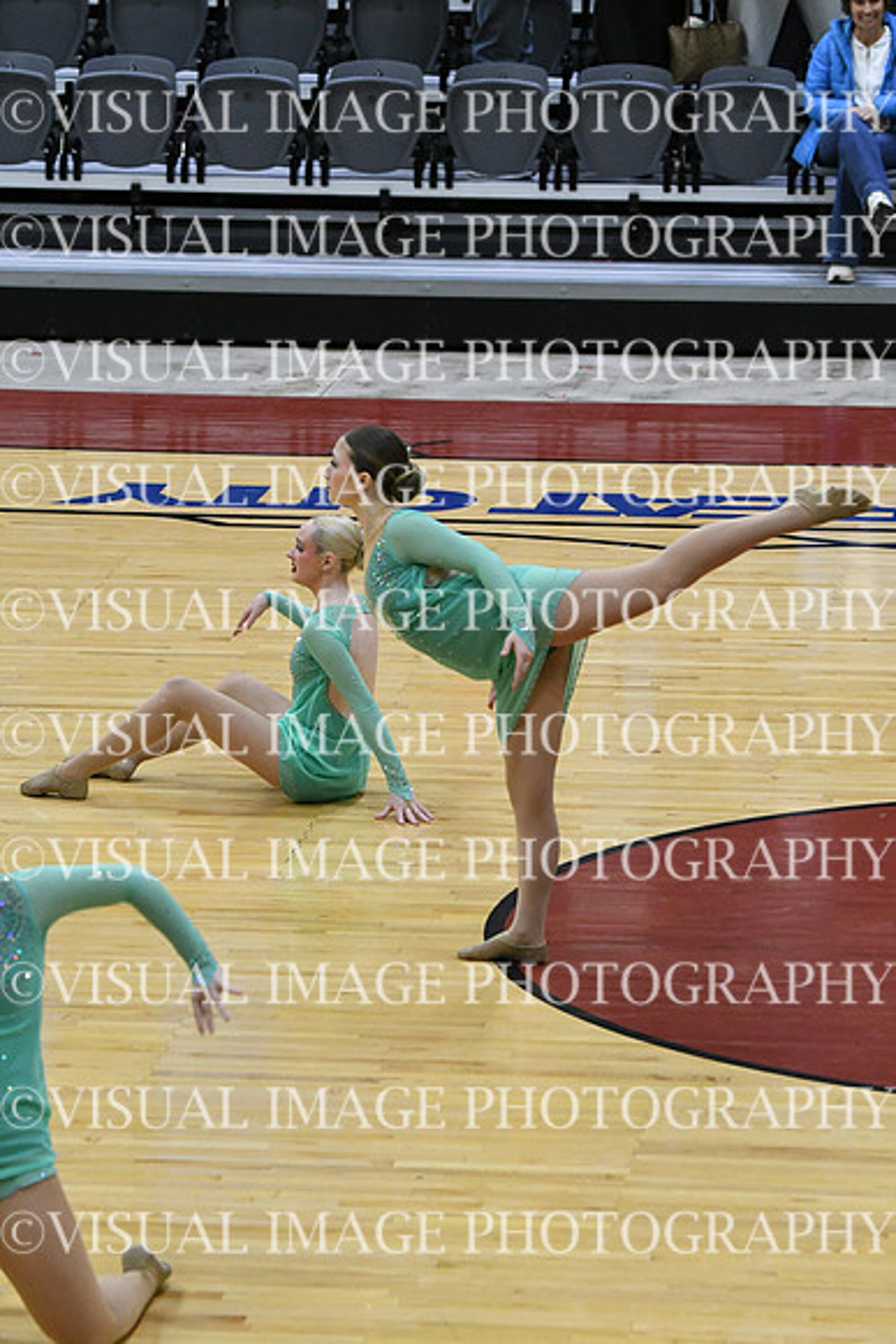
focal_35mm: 180
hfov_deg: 7.6
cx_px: 448
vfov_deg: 11.4
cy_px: 672
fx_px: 6715
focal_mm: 120
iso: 5000
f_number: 4
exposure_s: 1/500
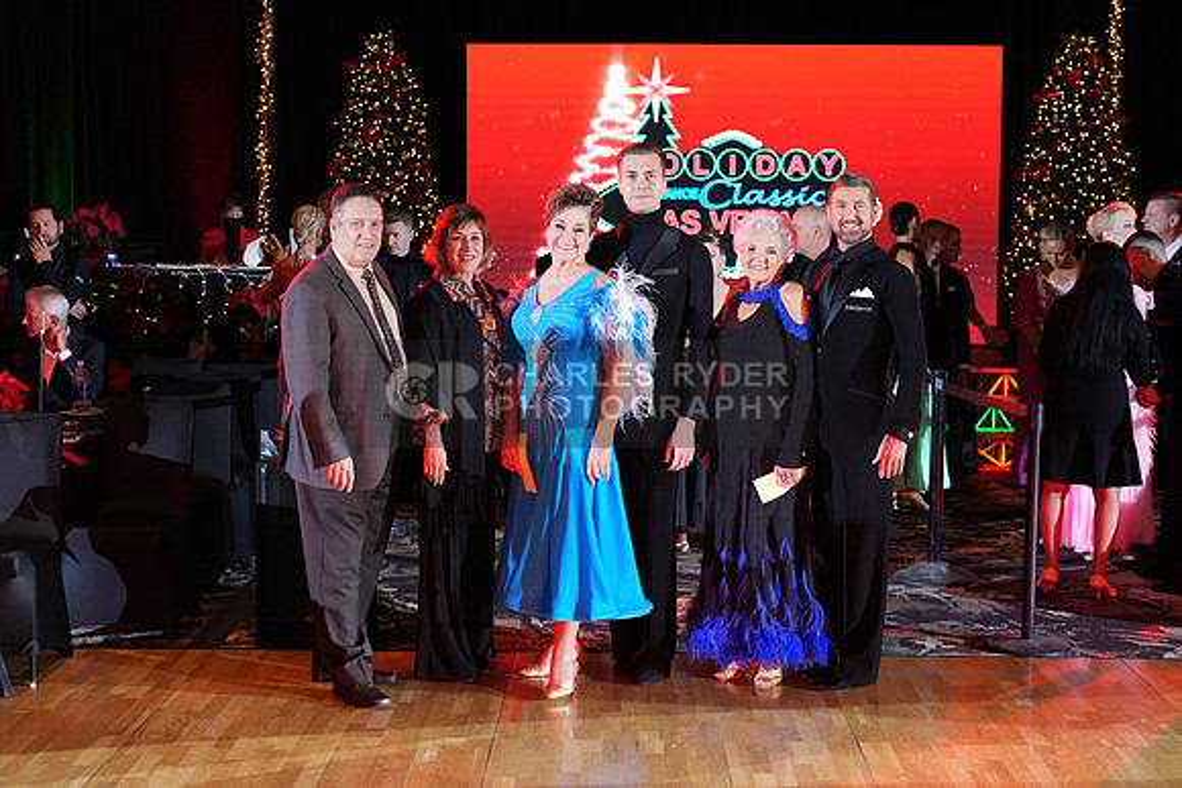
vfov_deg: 26.5
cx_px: 591
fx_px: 1675
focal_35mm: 51
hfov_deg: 38.9
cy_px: 394
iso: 2500
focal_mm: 51
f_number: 4.5
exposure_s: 1/200
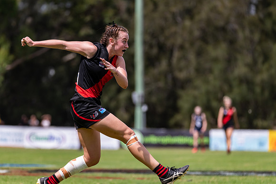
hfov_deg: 5.9
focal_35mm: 350
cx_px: 138
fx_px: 2684
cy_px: 92
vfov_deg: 3.9
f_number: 6.3
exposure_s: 1/3200
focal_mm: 350
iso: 800
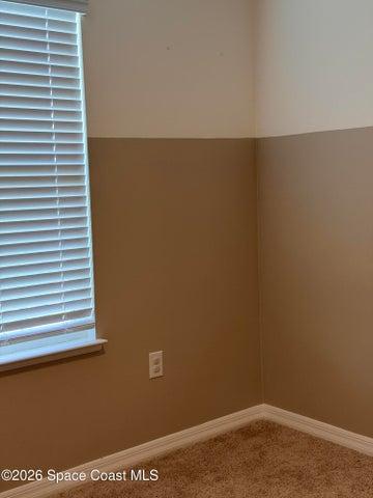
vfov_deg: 39.7
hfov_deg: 30.3
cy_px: 249
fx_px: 690
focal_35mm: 48
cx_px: 186
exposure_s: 1/60
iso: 80
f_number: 1.78
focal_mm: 6.76
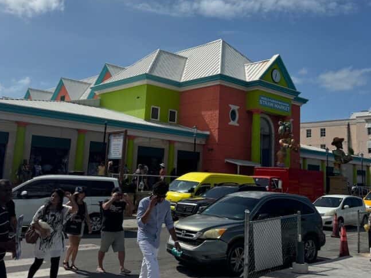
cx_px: 216
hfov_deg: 48.8
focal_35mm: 38
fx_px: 407
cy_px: 113
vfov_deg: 37.6
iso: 80
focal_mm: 6.76
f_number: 1.78
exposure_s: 1/12346
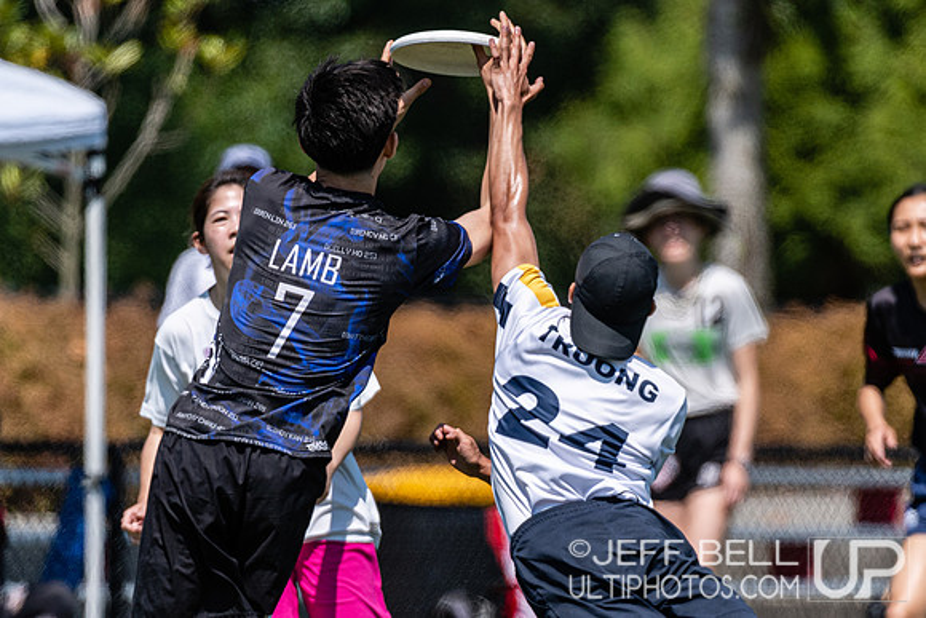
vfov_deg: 1.7
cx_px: 574
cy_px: 353
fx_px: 21312
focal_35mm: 828
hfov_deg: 2.5
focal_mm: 400
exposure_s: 1/2500
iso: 200
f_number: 4
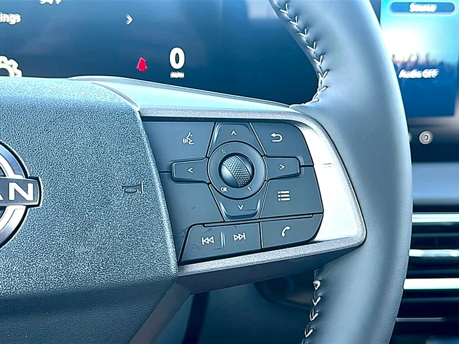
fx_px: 597
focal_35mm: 45
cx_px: 230
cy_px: 172
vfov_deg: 32.2
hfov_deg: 42.1
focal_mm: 6.86
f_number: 1.78
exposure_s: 1/126
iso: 64
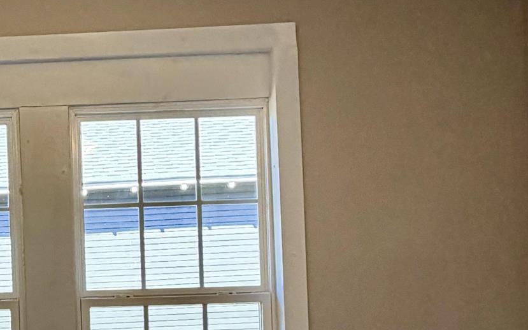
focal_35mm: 55
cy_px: 280
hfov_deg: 34.2
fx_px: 791
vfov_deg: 23.1
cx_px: 20
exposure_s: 1/120
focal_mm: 2.22
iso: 160
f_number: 2.2
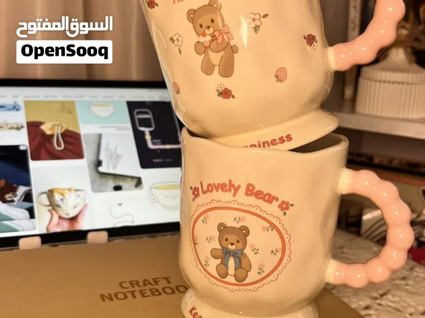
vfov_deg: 53.1
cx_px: 212
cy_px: 159
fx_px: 319
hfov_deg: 67.3
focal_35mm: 26
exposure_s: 1/100
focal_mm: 5.1
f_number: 1.6
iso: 125
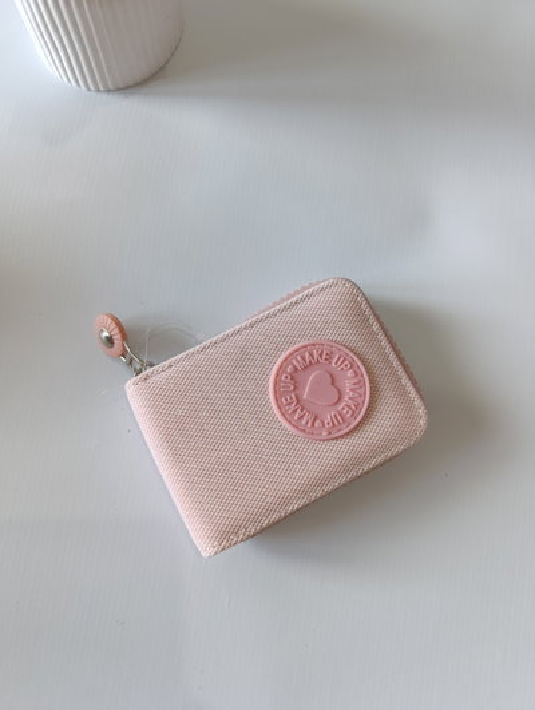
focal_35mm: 23
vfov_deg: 73.8
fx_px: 473
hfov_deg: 59.0
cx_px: 268
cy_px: 355
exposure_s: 1/100
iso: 500
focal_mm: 6.14
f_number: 1.6
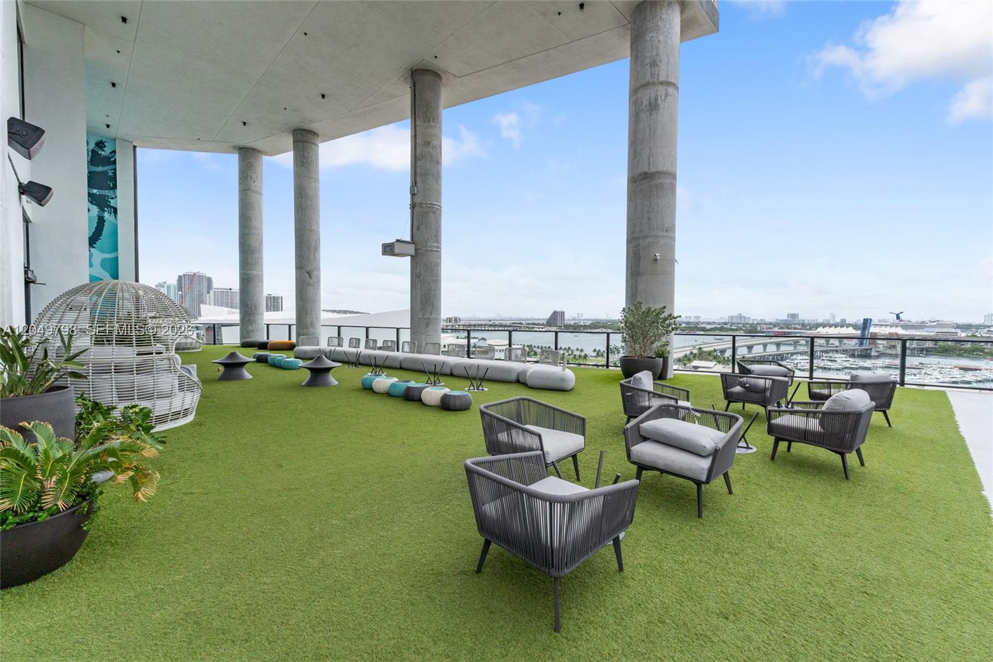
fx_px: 414
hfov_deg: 100.4
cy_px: 331
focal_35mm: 15
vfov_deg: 77.3
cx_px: 496
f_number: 9
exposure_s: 1/640
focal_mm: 10
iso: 250
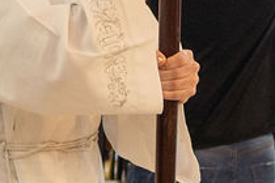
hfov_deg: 8.0
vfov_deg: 5.3
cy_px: -124
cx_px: -82
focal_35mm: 254
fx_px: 1940
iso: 1000
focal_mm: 35
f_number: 2
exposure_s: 1/160
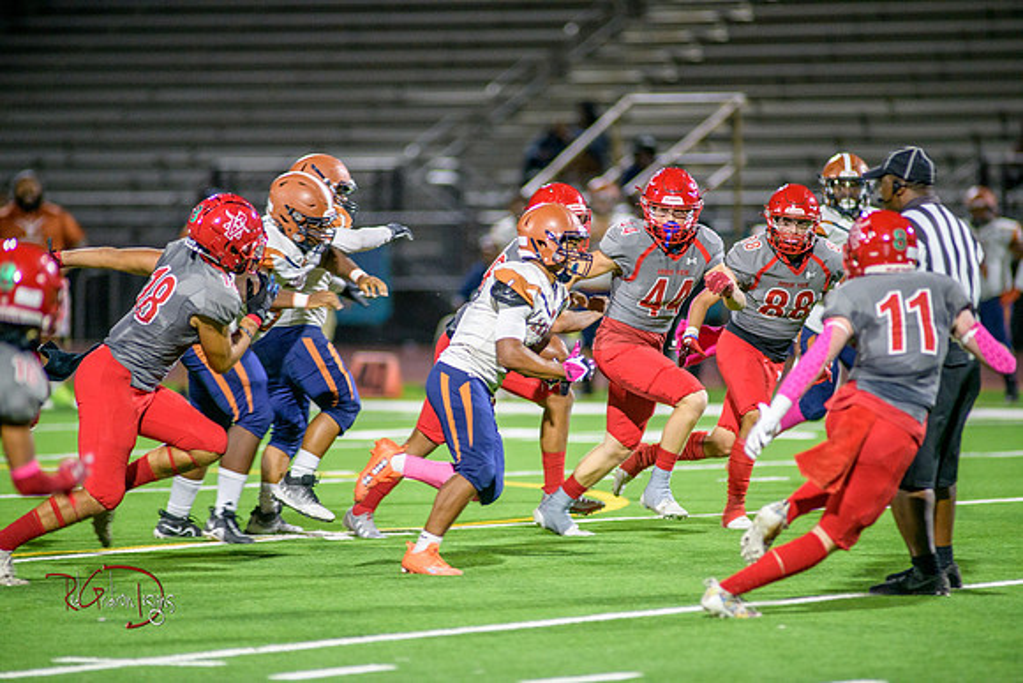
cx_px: 512
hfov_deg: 6.9
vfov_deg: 4.6
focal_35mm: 300
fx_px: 8527
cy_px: 342
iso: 2000
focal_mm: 300
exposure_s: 1/500
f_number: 2.8
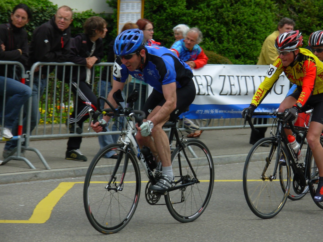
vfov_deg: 10.4
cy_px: 121
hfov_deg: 13.9
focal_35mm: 142
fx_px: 1325
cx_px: 162
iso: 50
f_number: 4.5
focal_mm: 23.5
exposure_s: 1/395
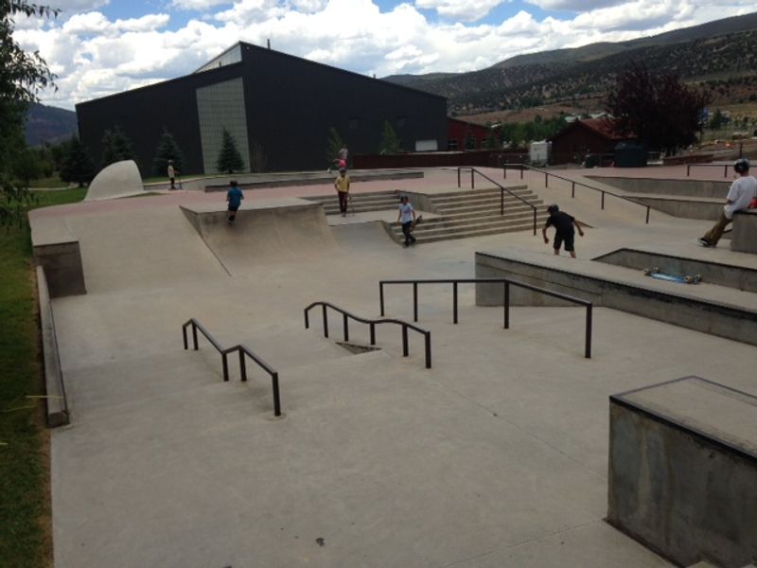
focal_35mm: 33
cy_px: 284
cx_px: 378
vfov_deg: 42.9
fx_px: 722
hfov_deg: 55.4
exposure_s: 1/1205
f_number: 2.4
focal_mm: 4.12
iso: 50
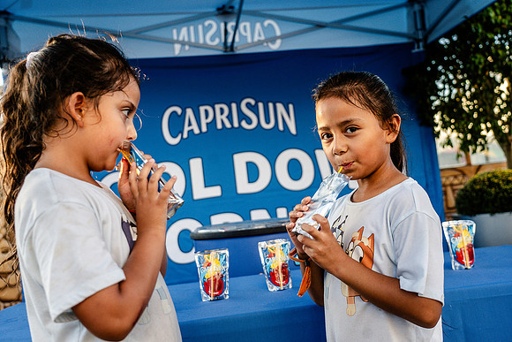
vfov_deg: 37.9
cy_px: 171
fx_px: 498
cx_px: 256
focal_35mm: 35
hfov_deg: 54.4
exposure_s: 1/640
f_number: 4
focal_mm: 35
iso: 800
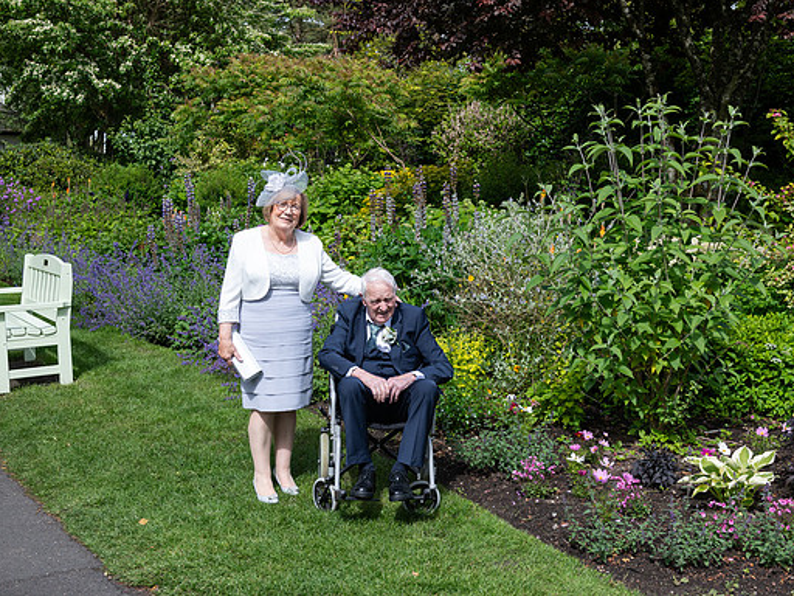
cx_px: 423
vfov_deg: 29.7
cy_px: 297
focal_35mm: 49
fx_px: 1124
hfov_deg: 38.9
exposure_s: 1/640
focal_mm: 45
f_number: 5.6
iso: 200
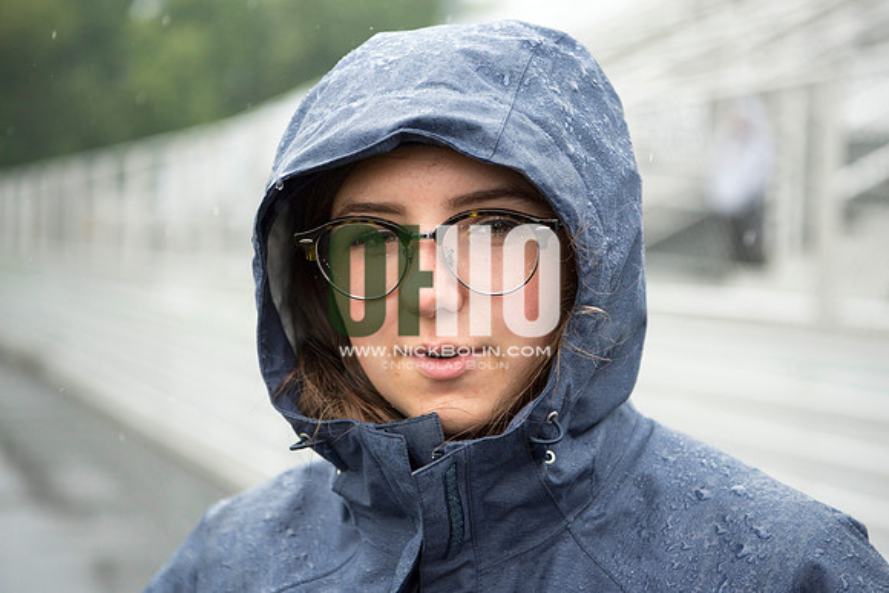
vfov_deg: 19.5
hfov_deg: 28.8
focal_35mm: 70
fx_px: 1729
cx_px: 444
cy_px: 296
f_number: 4
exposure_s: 1/1000
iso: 400
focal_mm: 70
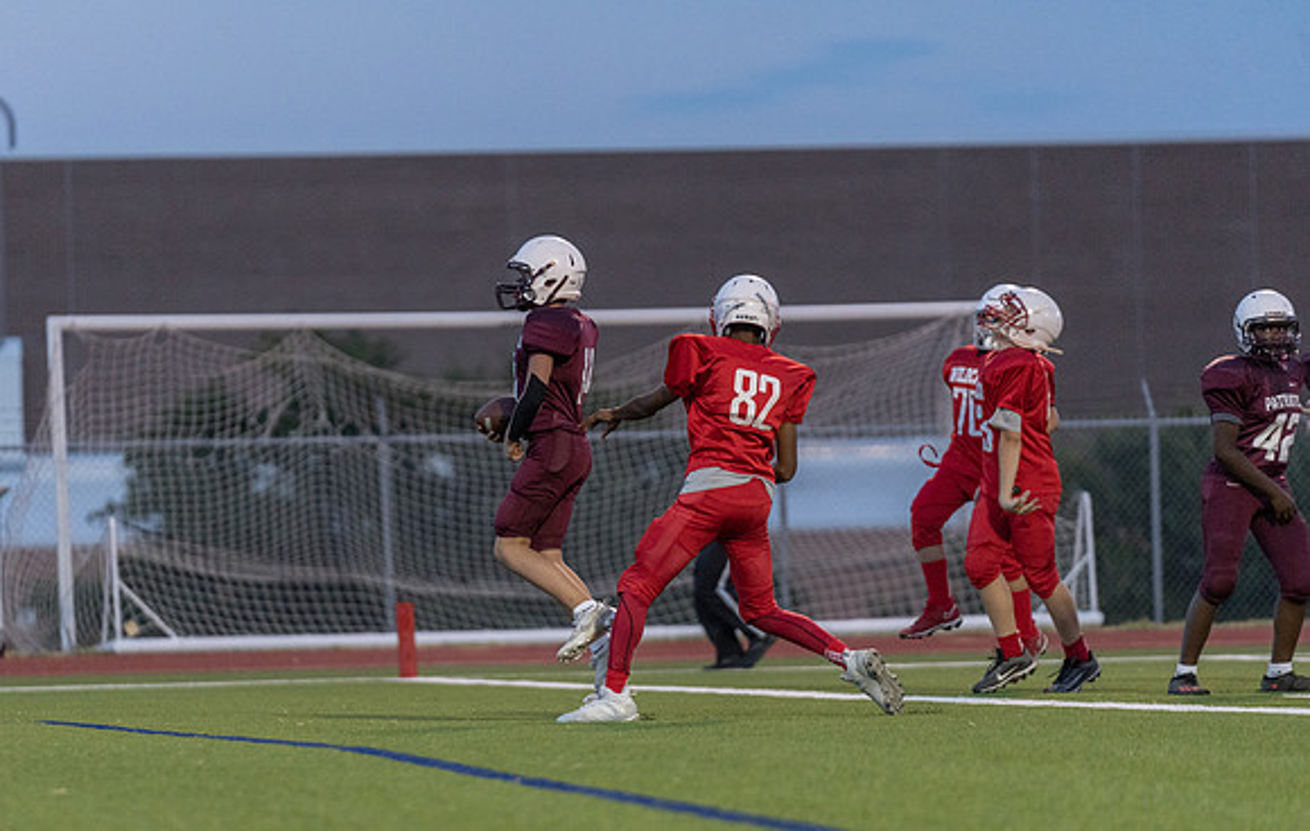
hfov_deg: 8.5
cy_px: 531
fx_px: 8849
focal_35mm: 247
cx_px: 514
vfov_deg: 5.4
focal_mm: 200
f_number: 2.8
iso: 3200
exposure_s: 1/1250
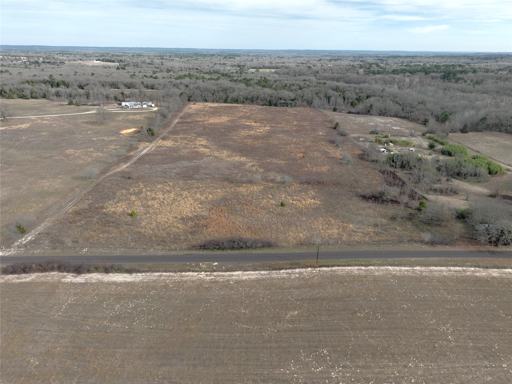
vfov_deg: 56.8
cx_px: 256
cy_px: 192
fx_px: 355
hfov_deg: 71.6
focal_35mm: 24
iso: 100
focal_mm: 12.29
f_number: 5.6
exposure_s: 1/320
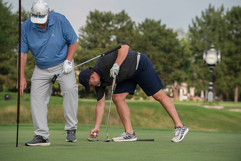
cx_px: 120
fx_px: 1339
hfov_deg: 10.3
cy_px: 80
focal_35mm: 200
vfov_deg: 6.9
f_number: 5
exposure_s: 1/1250
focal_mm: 200
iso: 250
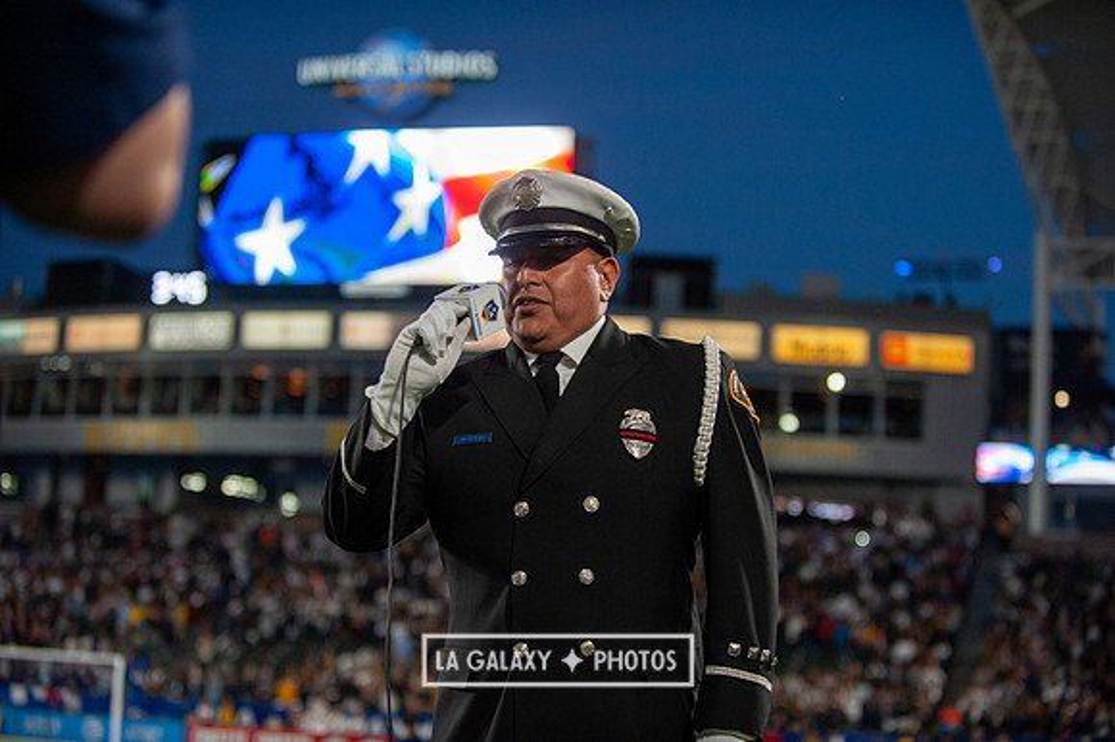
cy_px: 371
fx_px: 2167
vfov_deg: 19.4
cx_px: 558
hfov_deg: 28.9
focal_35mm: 70
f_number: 2.8
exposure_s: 1/1250
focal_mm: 70
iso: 1600
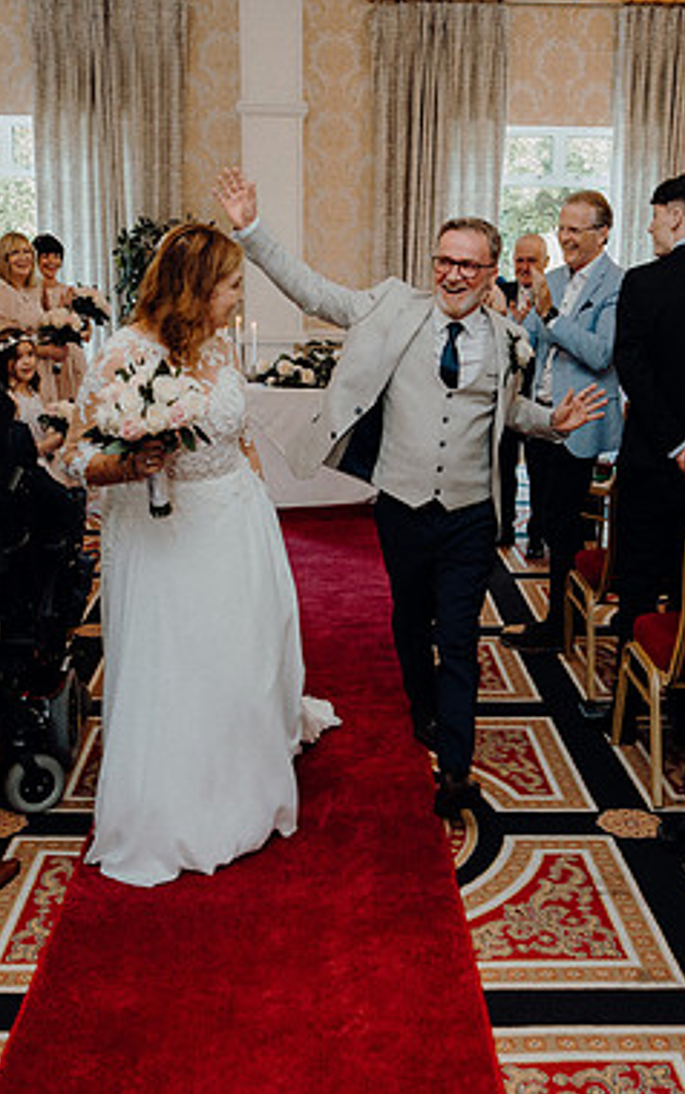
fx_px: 1253
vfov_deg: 47.2
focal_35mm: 42
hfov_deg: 30.6
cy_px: 554
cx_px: 360
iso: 2500
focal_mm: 27
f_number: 3.5
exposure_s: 1/160
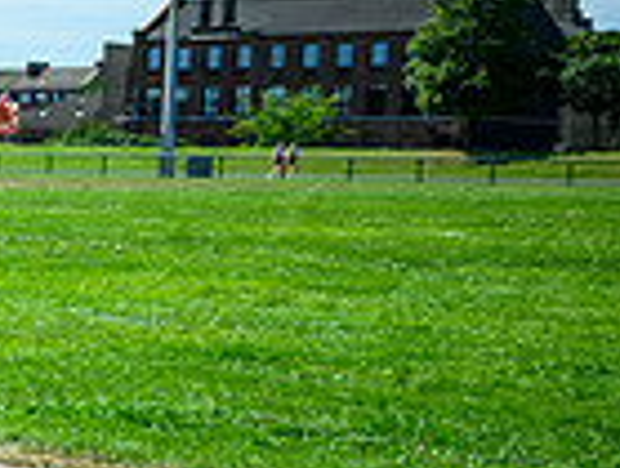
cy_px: 281
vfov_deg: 12.6
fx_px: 2119
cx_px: -933
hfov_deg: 12.5
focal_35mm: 118
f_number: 5.6
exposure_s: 1/1000
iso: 200
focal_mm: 24
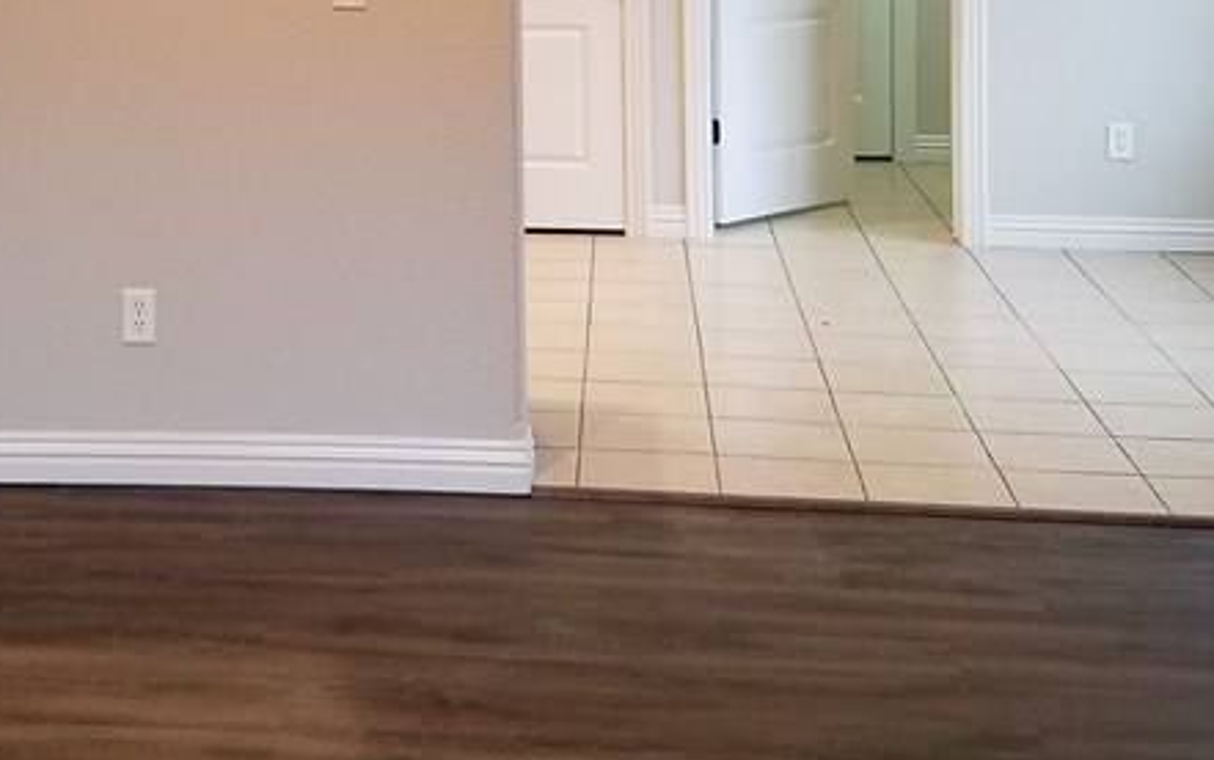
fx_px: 2118
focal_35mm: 64
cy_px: -138
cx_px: 355
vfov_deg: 19.2
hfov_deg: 31.6
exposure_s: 1/30
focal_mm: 4.2
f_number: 1.7
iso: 160
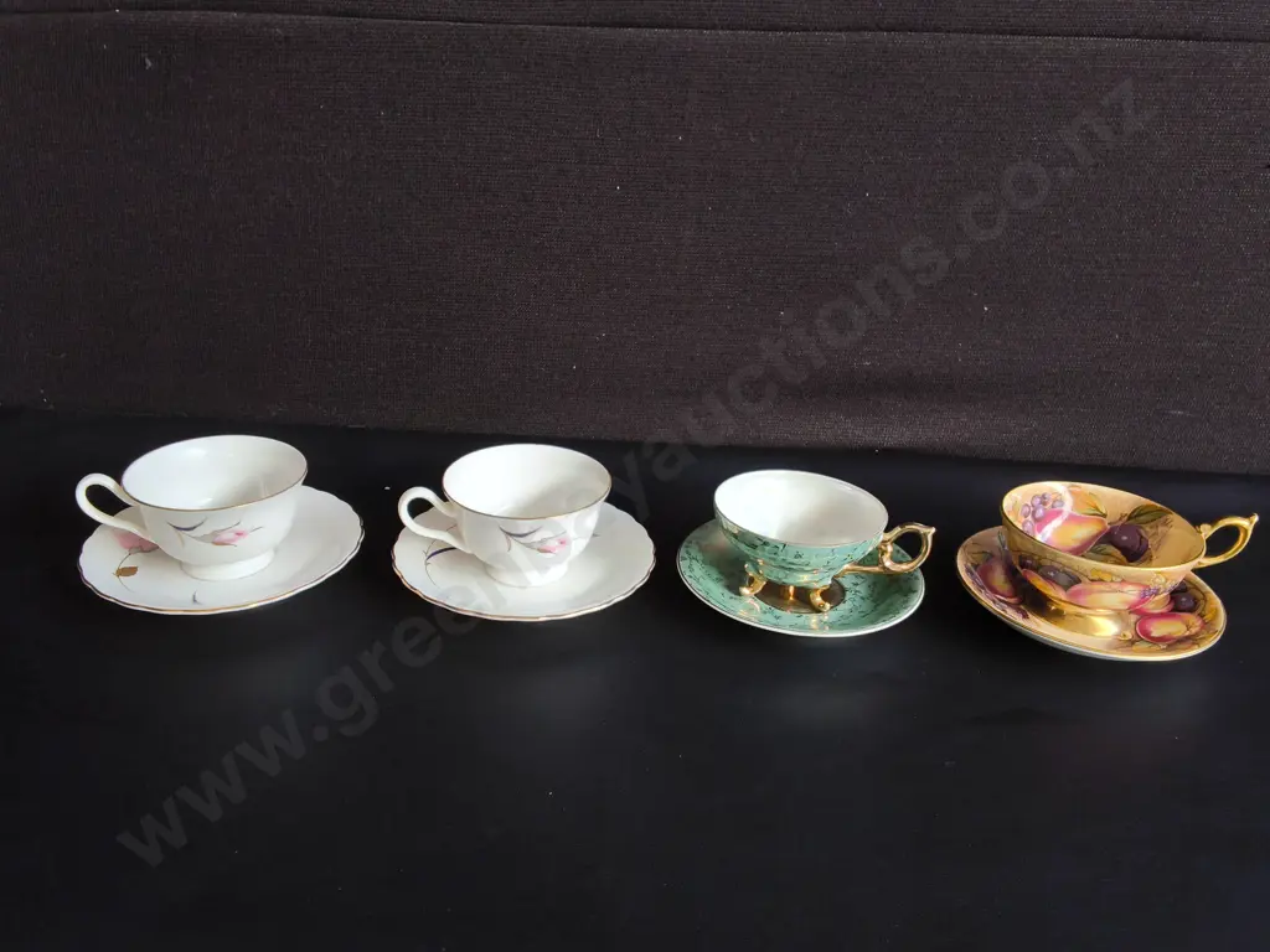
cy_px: 476
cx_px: 635
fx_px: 991
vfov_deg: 51.4
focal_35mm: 27
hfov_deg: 65.3
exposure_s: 1/100
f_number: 2
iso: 40
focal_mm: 2.87
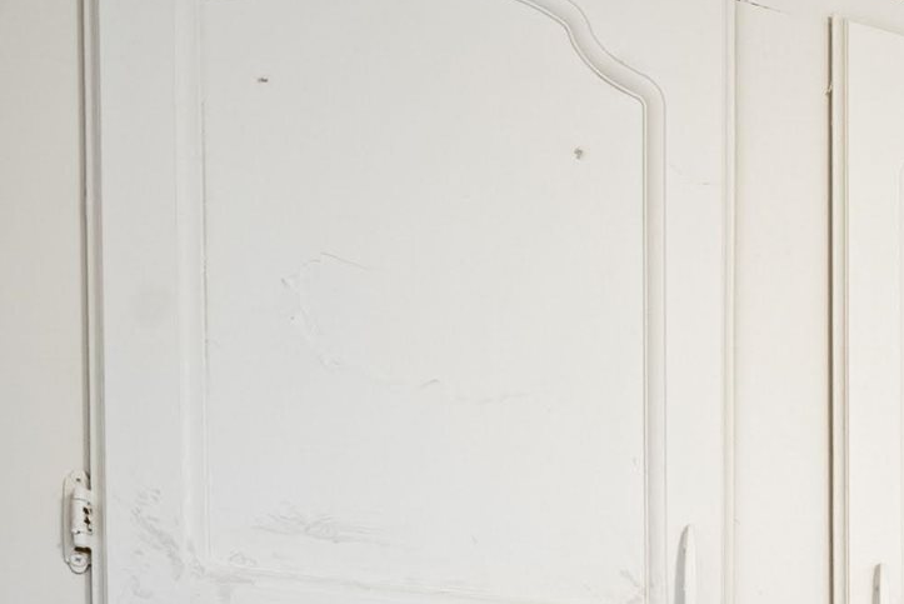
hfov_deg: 20.8
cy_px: 1148
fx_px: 1709
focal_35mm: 68
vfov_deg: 16.2
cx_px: 1610
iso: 400
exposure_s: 1/200
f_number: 8
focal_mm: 16
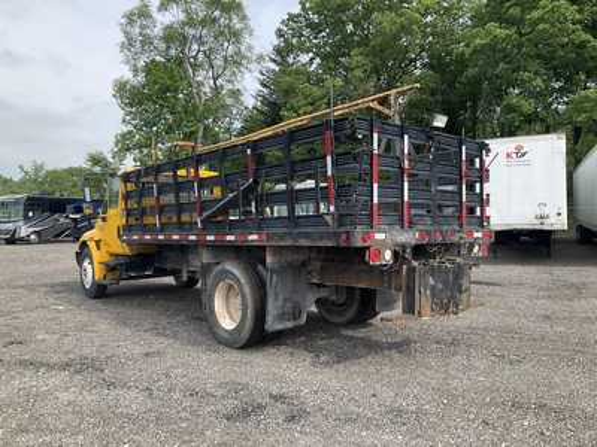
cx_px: 298
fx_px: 500
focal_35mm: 29
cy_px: 224
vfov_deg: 48.2
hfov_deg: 61.7
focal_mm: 3
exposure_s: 1/650
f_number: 1.8
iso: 25
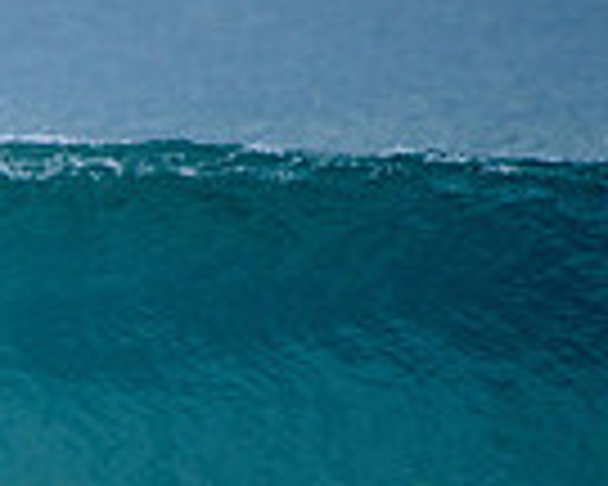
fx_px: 36223
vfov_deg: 0.8
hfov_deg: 1.0
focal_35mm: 2013
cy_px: 421
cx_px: -572
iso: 360
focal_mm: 500
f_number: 5.6
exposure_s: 1/2000
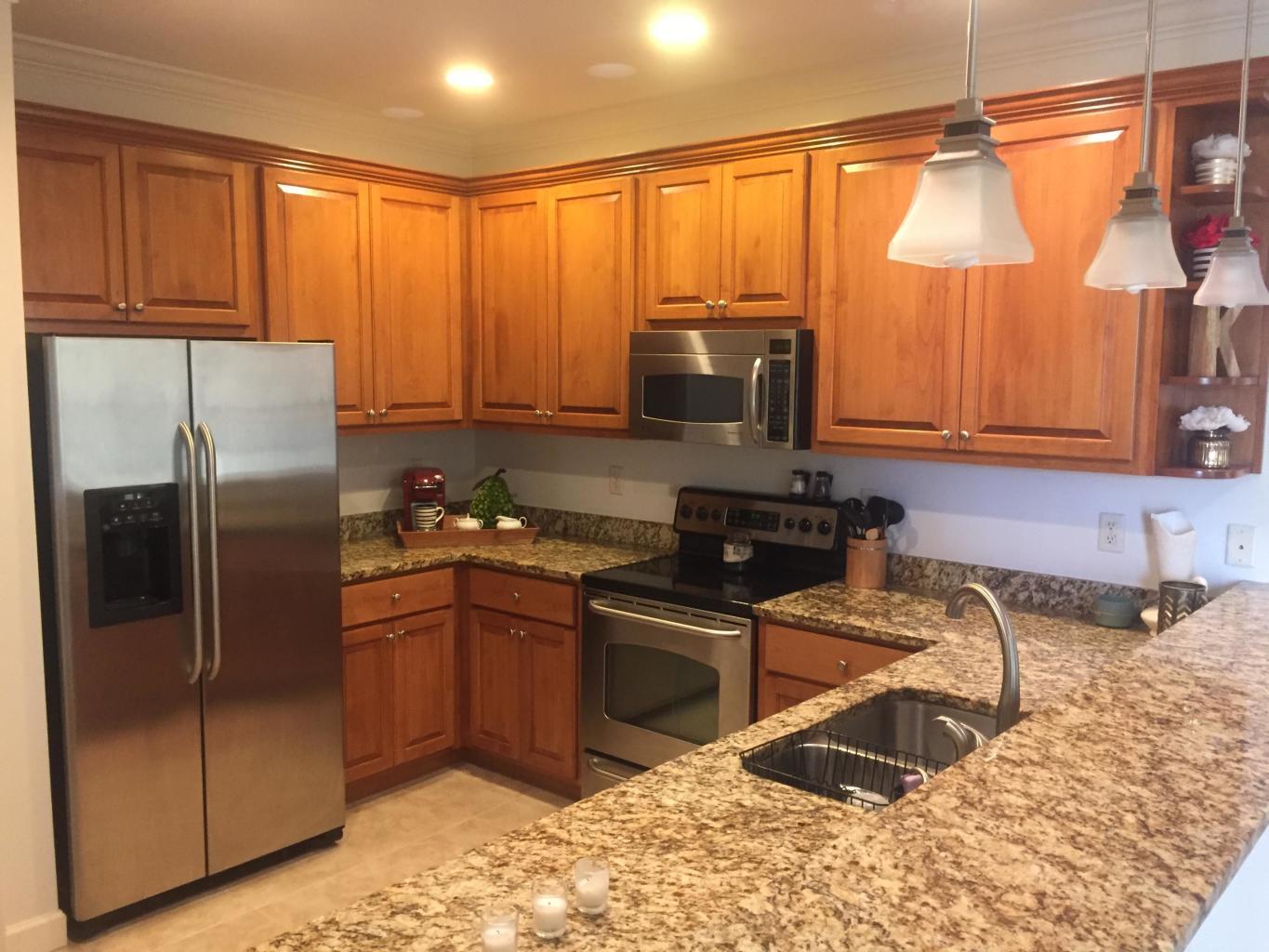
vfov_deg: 48.2
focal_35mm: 29
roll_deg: +0.0
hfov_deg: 61.7
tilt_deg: -5.5
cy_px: 476
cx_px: 634
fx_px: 1063
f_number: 2.2
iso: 200
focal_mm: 4.15
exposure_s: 1/30
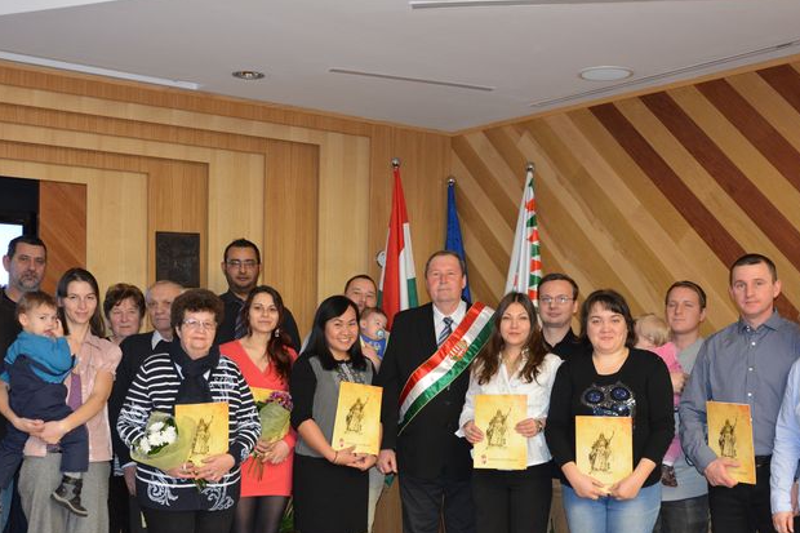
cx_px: 409
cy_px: 379
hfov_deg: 43.0
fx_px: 1016
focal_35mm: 46
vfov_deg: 29.1
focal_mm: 21
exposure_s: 1/60
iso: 1100
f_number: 3.8
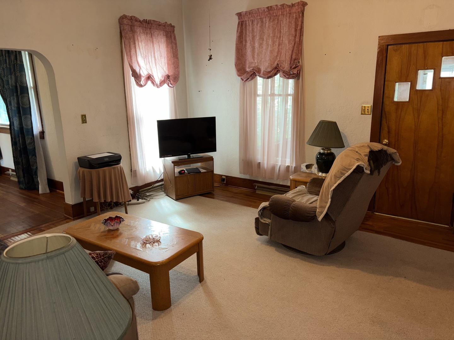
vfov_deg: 53.1
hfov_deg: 67.3
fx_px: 341
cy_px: 170
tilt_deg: -12.3
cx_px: 227
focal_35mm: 26
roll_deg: +1.9
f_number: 1.6
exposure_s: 1/15
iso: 64
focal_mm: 5.96
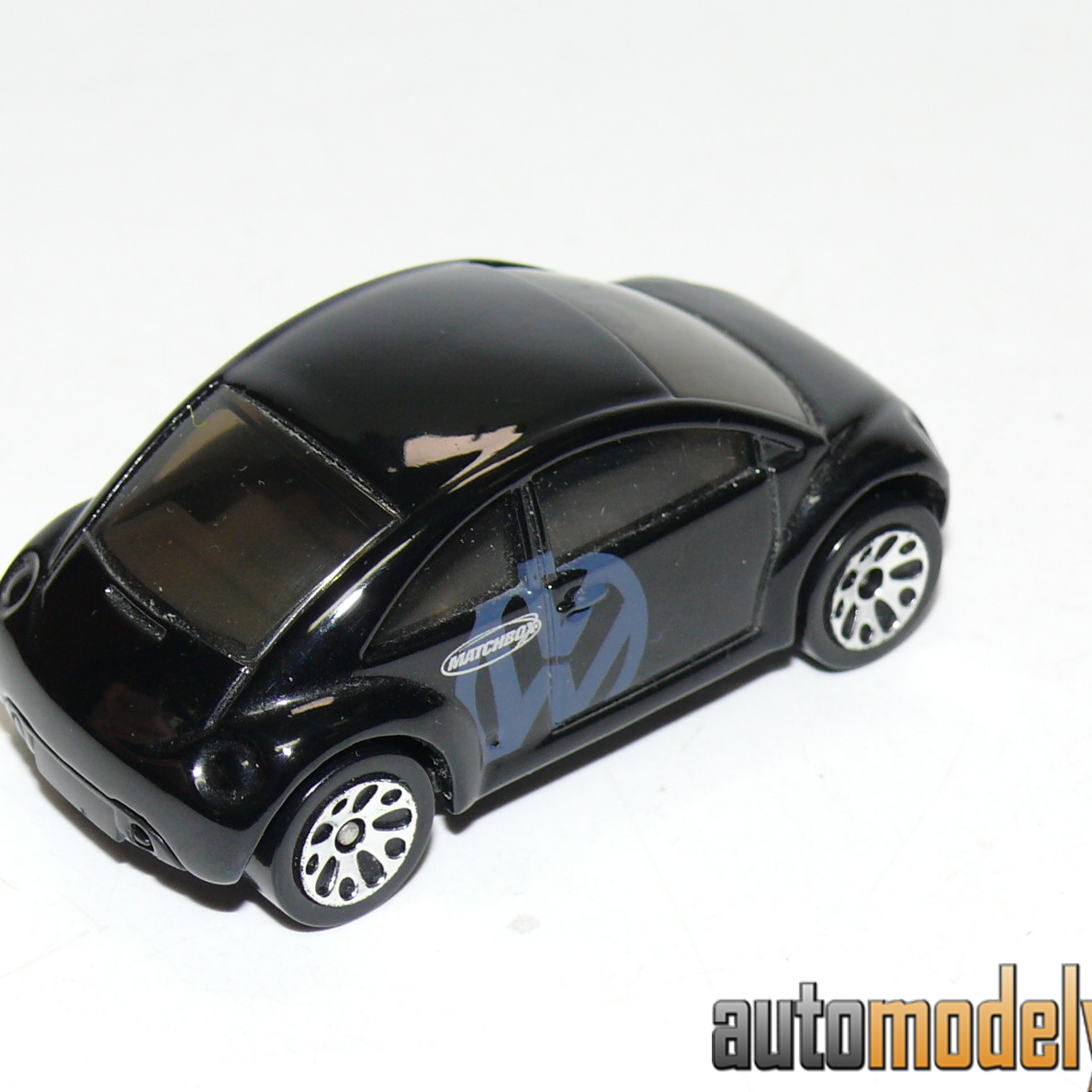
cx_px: 491
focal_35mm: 113
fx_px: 4033
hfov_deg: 15.4
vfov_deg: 15.4
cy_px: 545
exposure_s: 1/30
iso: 100
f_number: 4
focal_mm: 13
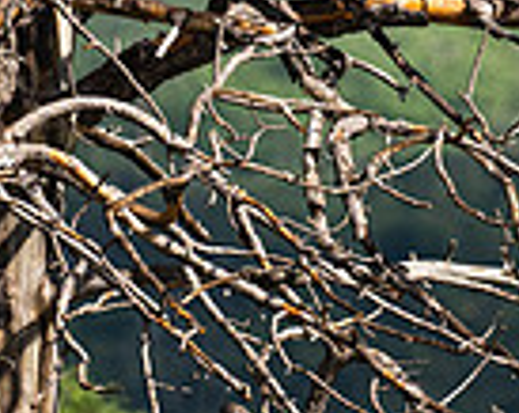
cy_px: -89
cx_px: 53
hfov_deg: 0.8
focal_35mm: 2485
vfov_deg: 0.6
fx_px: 38089
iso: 125
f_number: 4
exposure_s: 1/1600
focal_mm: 300
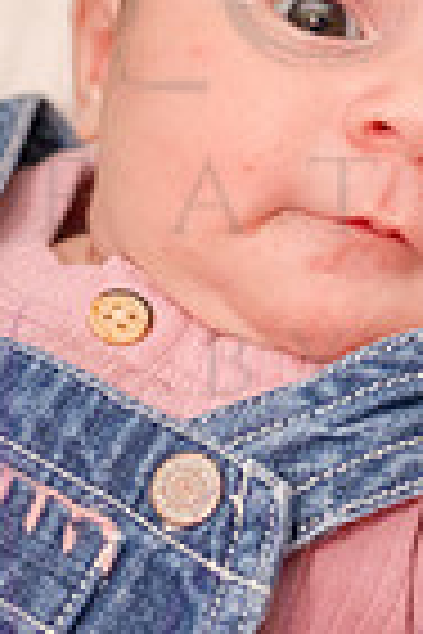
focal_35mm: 160
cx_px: 338
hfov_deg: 8.6
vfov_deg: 12.8
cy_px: 355
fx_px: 2820
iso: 800
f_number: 4
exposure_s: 1/250
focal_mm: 50
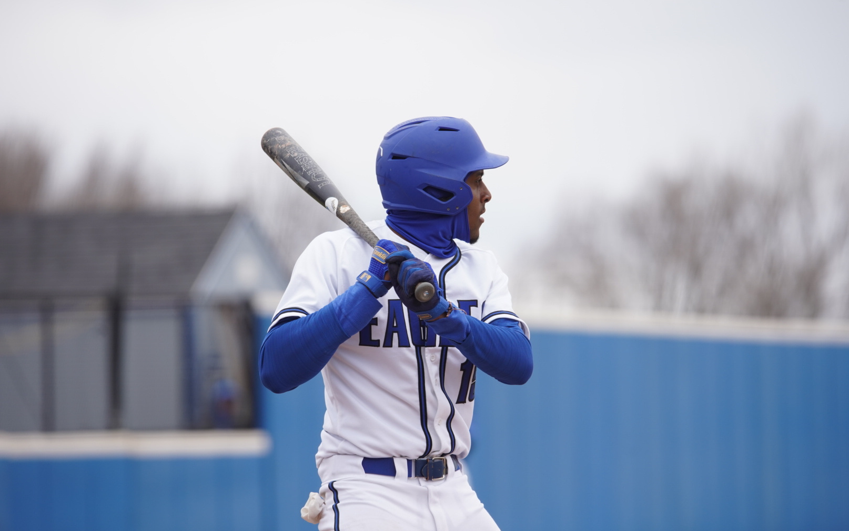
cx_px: 424
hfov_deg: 5.5
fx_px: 8862
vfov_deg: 3.4
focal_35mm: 383
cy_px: 261
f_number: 5.6
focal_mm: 375
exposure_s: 1/640
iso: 500
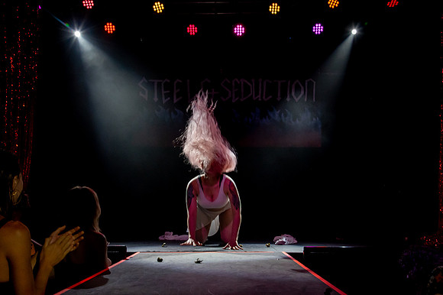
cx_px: 223
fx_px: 542
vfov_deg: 30.4
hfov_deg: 44.4
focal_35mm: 44
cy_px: 157
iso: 6400
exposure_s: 1/80
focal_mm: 40
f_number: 13
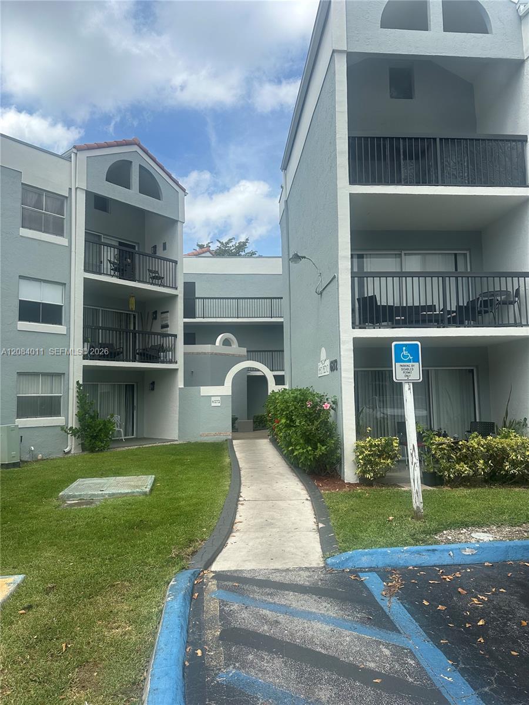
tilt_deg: +3.5
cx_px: 264
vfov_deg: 71.6
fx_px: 489
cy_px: 352
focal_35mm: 24
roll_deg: +1.2
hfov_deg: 56.8
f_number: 1.78
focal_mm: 6.86
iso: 80
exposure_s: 1/4184
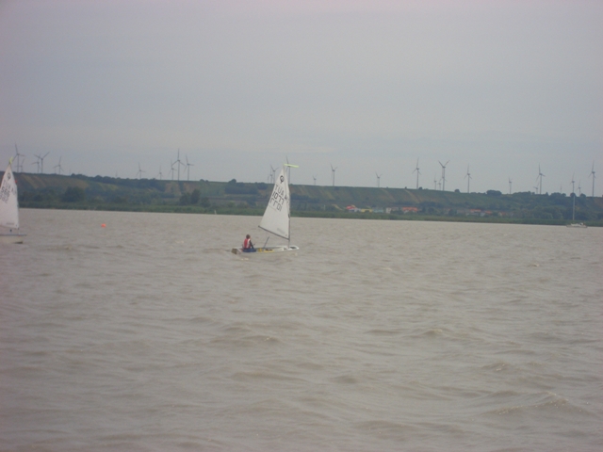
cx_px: 302
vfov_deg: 14.1
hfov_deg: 18.7
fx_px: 1829
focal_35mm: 105
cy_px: 226
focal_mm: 17.4
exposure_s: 1/800
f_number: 4.8
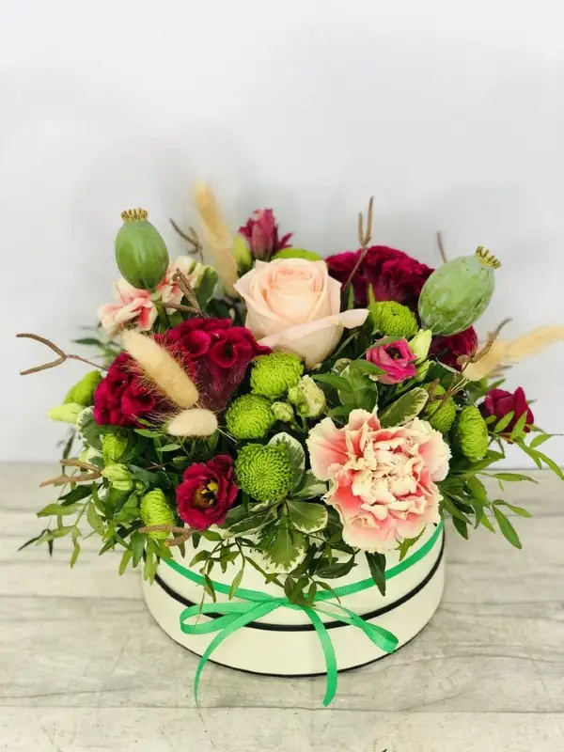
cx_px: 282
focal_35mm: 52
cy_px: 376
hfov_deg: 28.0
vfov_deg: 36.8
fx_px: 1130
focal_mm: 6
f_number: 2.4
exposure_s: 1/50
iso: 25
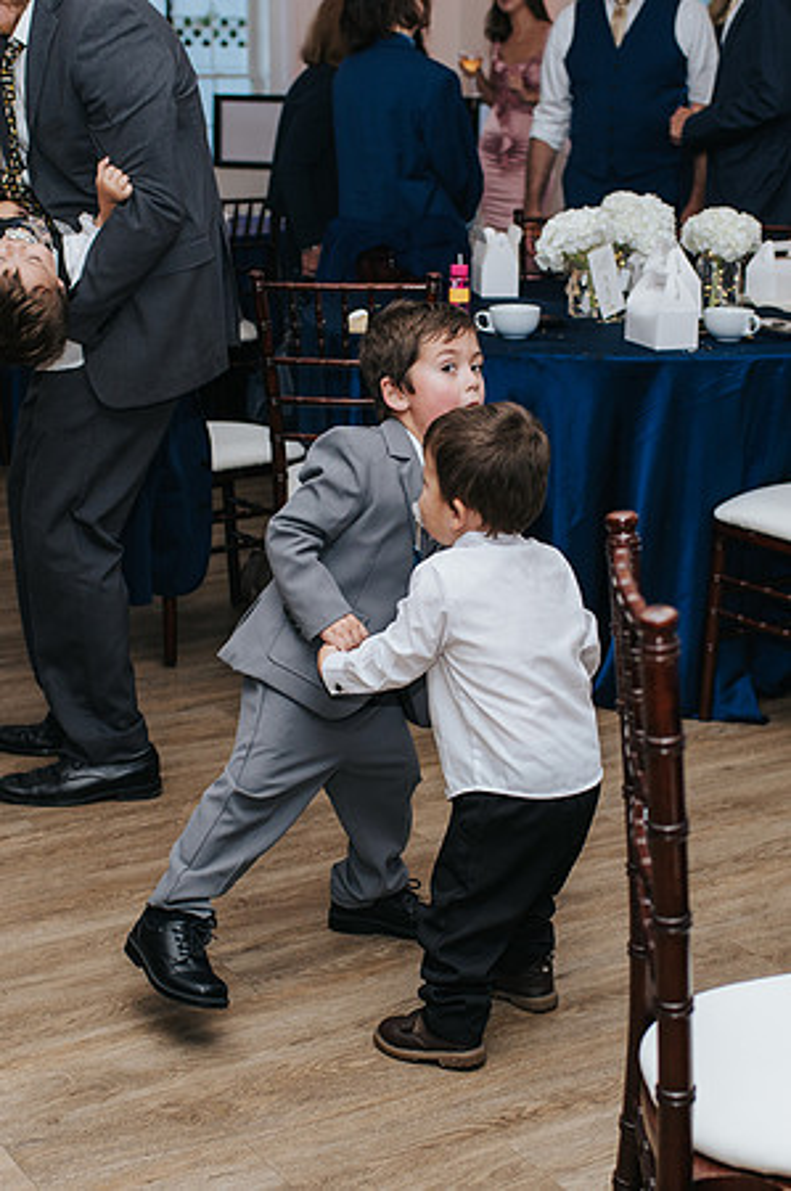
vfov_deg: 32.8
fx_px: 2022
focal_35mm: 61
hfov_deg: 22.1
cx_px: 356
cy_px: 657
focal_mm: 35
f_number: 3.2
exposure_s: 1/200
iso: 800
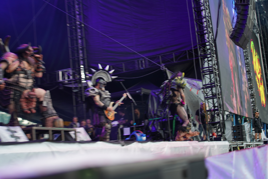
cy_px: 90
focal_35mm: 56
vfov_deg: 24.2
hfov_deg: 35.6
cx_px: 134
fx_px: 417
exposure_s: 1/125
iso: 250
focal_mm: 56
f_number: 4
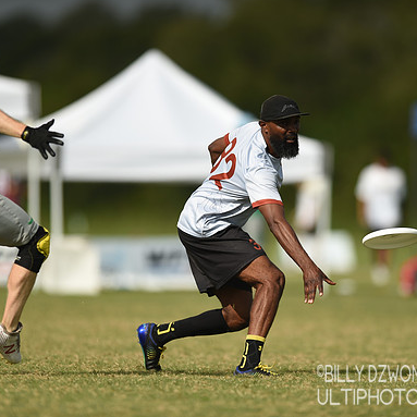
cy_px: 208
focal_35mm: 514
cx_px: 247
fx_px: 7005
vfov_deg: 3.4
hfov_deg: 3.4
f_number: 2.8
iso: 160
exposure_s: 1/6400
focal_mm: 400
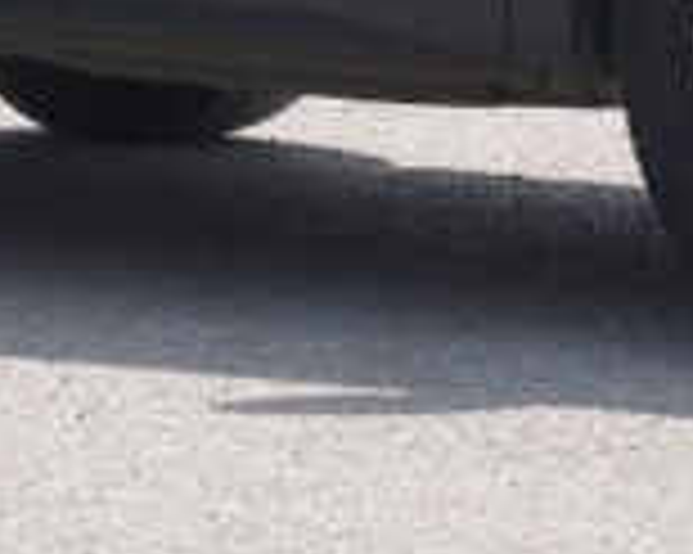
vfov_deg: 3.7
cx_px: 558
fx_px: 8588
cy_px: -462
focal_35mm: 419
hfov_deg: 4.6
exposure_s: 1/200
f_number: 9
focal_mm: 44.5
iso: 160
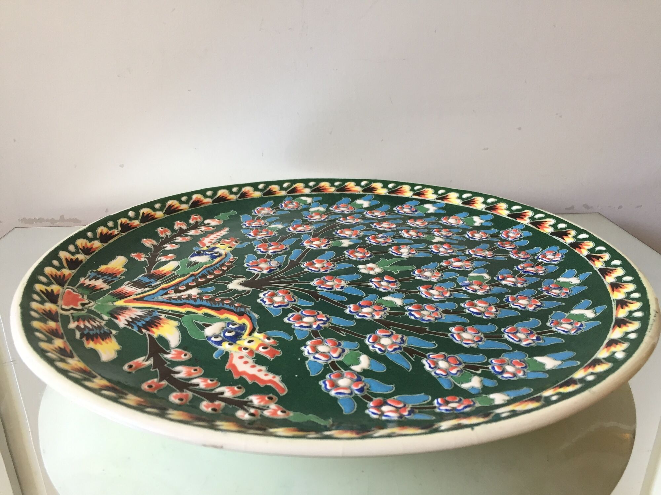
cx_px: 330
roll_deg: -0.6
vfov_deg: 48.2
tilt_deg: -23.1
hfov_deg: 61.7
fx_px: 554
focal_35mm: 29
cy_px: 248
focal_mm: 4.15
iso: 40
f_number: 2.2
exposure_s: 1/33
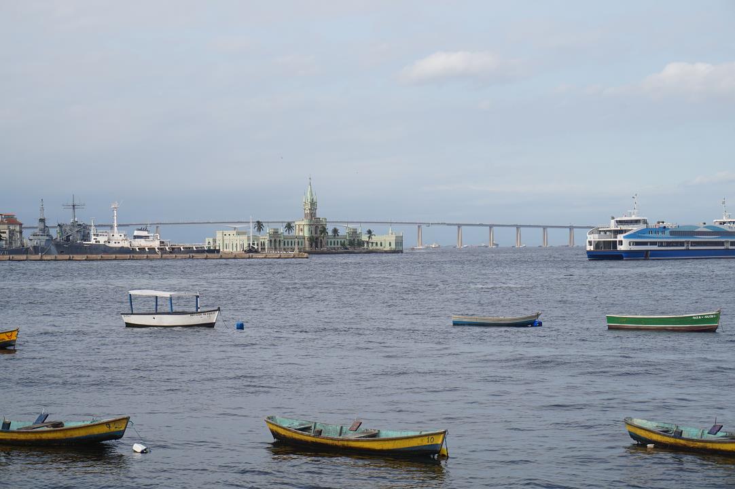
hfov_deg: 27.0
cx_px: 368
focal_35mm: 75
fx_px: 1530
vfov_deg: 18.2
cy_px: 244
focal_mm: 50
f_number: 14
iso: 100
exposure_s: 1/100
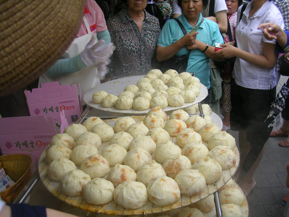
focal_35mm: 38
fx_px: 317
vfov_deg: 37.7
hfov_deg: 49.0
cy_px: 108
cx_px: 144
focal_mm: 5.8
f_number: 2.8
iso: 50
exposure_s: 1/143
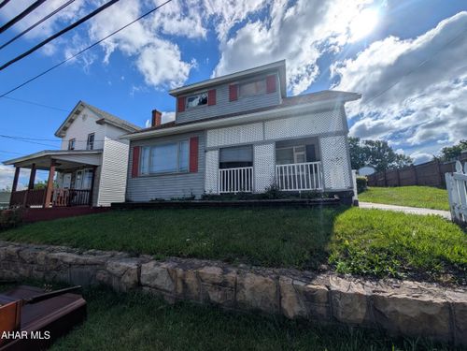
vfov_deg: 94.5
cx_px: 234
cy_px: 176
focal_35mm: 12
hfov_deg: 110.5
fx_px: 162
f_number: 1.7
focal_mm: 2.02
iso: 65
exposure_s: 1/14706
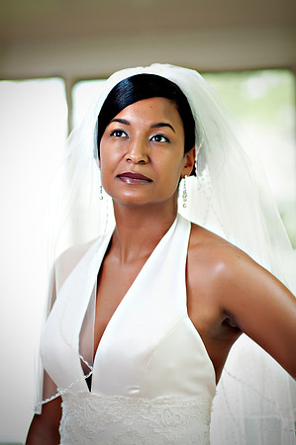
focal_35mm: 128
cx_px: 148
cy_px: 222
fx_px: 1576
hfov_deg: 10.7
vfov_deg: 16.1
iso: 800
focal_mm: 85
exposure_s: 1/125
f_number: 1.4
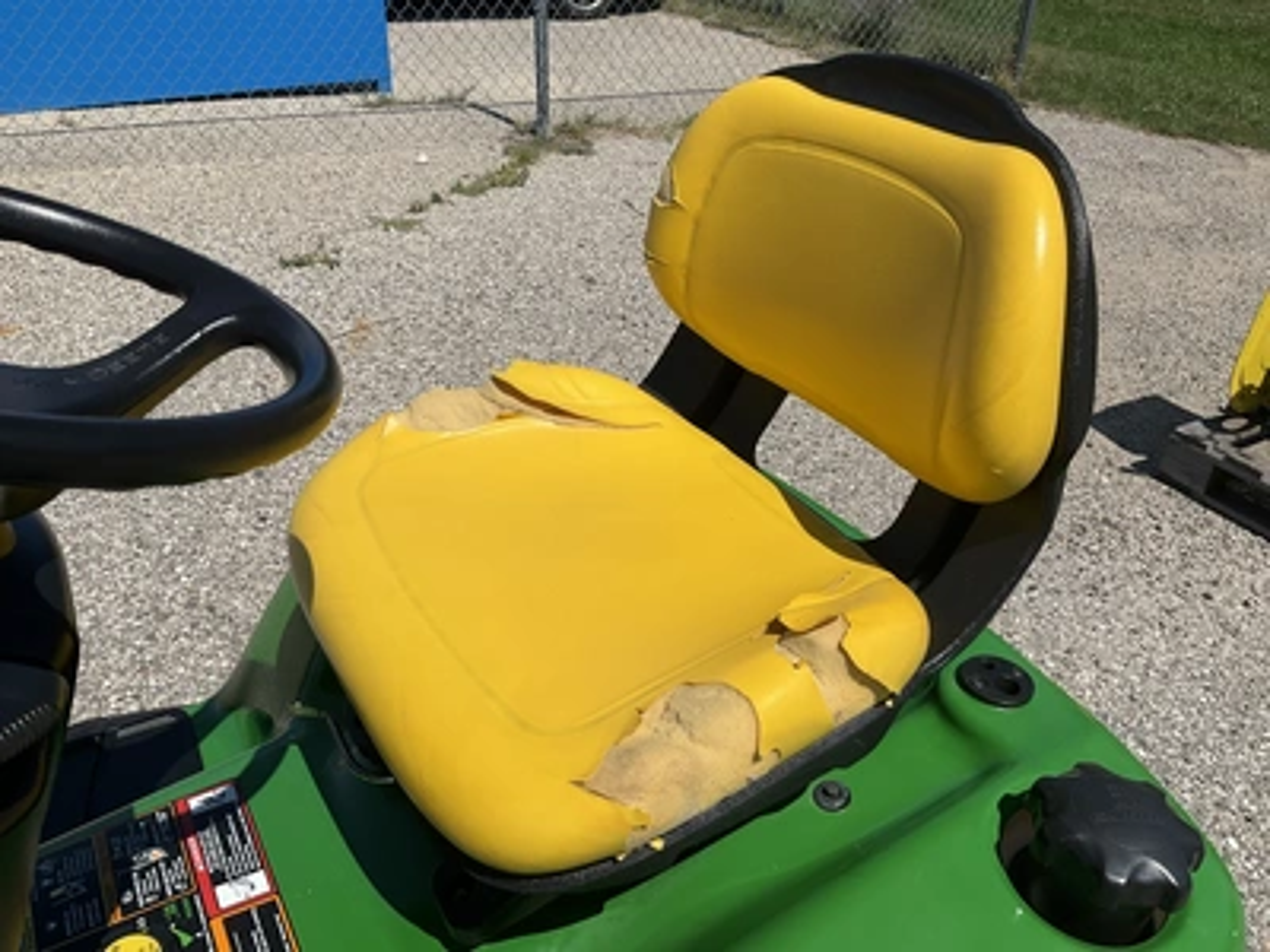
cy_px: 476
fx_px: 1064
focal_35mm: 29
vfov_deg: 48.2
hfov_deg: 61.7
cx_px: 635
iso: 25
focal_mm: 3
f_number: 1.8
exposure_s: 1/3788
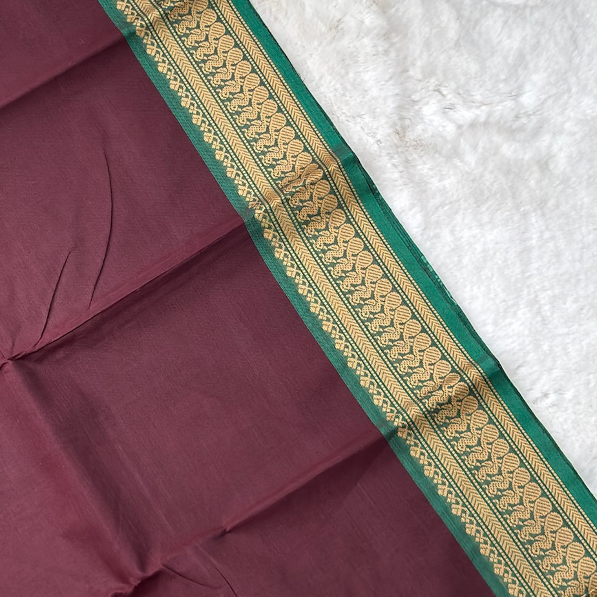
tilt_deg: -73.9
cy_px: 272
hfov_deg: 18.0
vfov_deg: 18.1
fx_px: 1873
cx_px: 129
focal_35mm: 96
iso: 50
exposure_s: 1/121
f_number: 1.6
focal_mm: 5.96
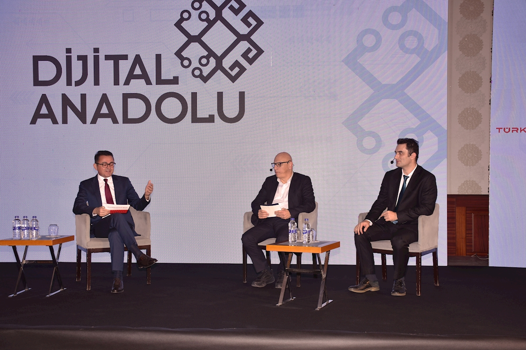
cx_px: 263
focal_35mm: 40
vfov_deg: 33.0
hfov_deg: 47.9
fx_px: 592
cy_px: 175
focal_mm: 27
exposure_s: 1/125
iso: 200
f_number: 5.6
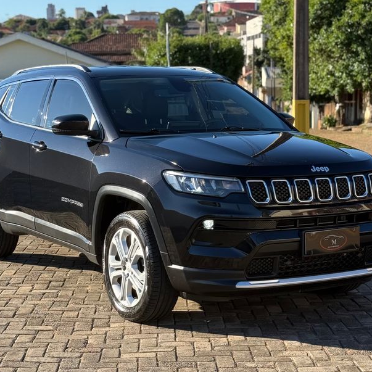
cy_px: 187
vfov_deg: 30.0
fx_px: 693
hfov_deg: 30.0
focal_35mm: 57
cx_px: 173
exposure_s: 1/1013
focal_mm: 6.76
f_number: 1.78
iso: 100
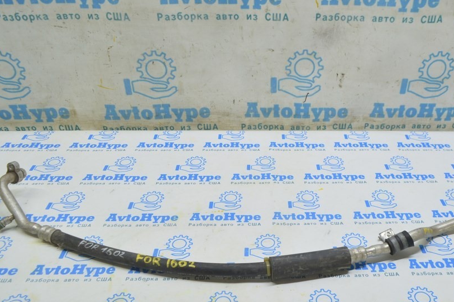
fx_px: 429
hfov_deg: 55.4
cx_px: 274
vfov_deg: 38.8
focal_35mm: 34
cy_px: 157
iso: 400
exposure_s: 1/20
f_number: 5.6
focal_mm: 18
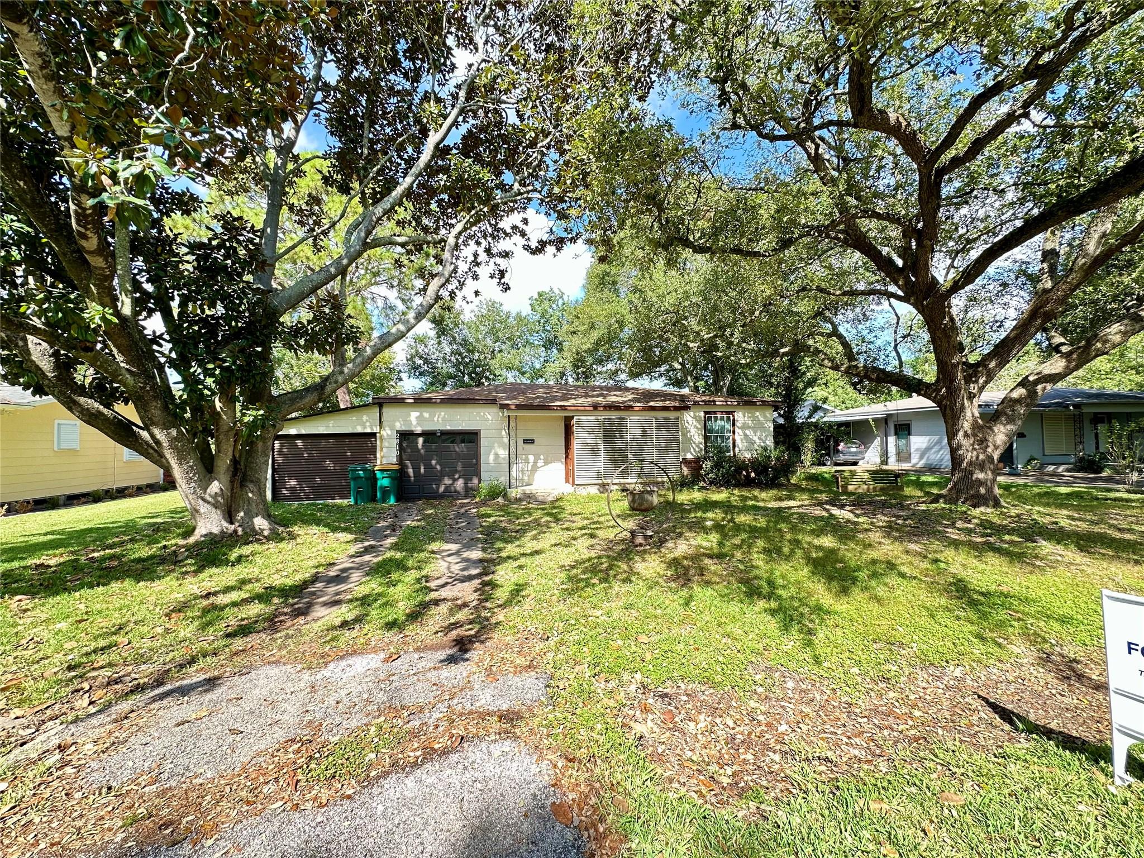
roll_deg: +0.2
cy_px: 429
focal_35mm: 14
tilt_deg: +1.5
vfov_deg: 85.7
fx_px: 463
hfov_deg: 102.1
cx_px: 572
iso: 40
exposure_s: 1/155
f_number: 2.2
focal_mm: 2.22
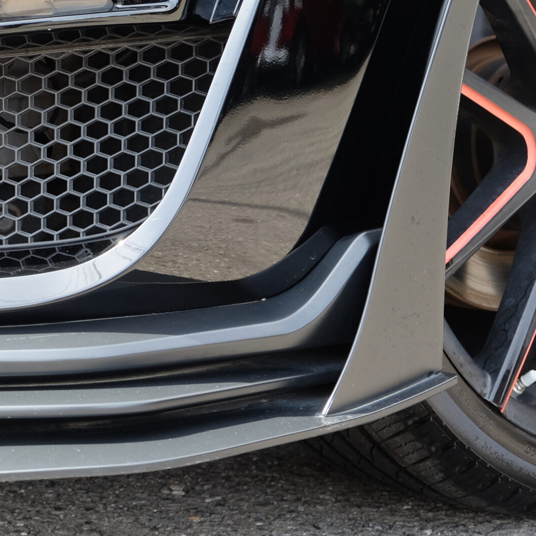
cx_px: -55
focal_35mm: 88
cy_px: 138
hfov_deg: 18.9
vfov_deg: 19.6
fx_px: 1542
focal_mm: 28.9
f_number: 4
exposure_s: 1/140
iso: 400
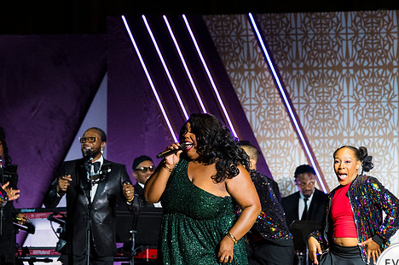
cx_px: 214
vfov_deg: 4.9
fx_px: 3089
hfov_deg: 7.4
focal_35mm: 279
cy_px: 164
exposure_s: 1/200
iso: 1800
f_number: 3.5
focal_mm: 150
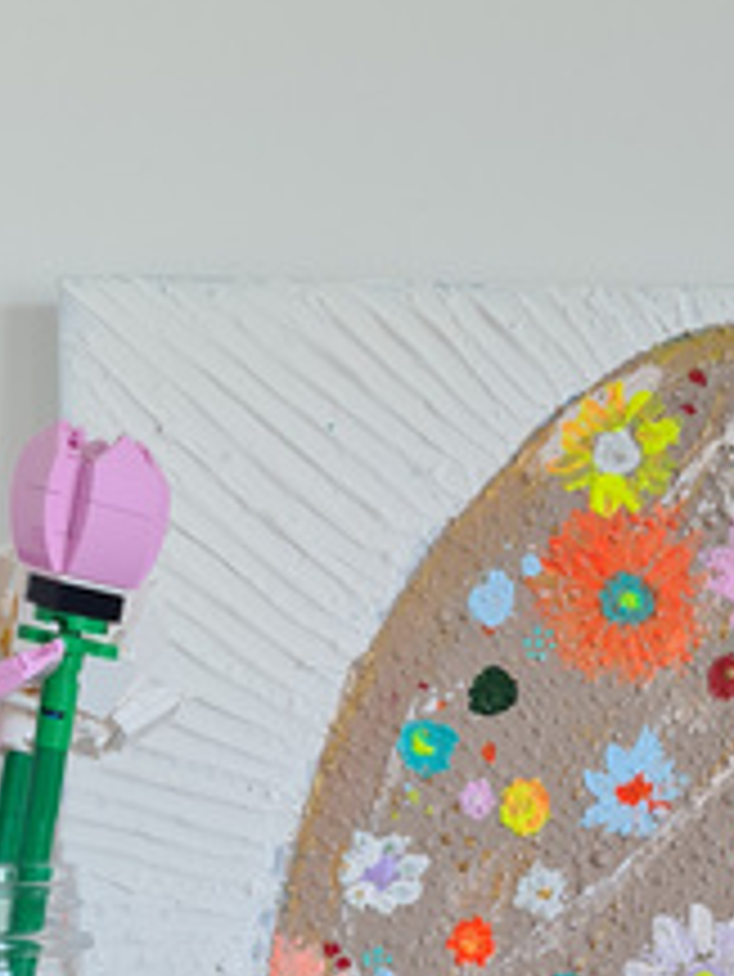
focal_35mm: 60
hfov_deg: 23.8
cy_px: 1021
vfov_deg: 29.6
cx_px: 660
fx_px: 1695
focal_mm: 5.4
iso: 100
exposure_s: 1/50
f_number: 1.8
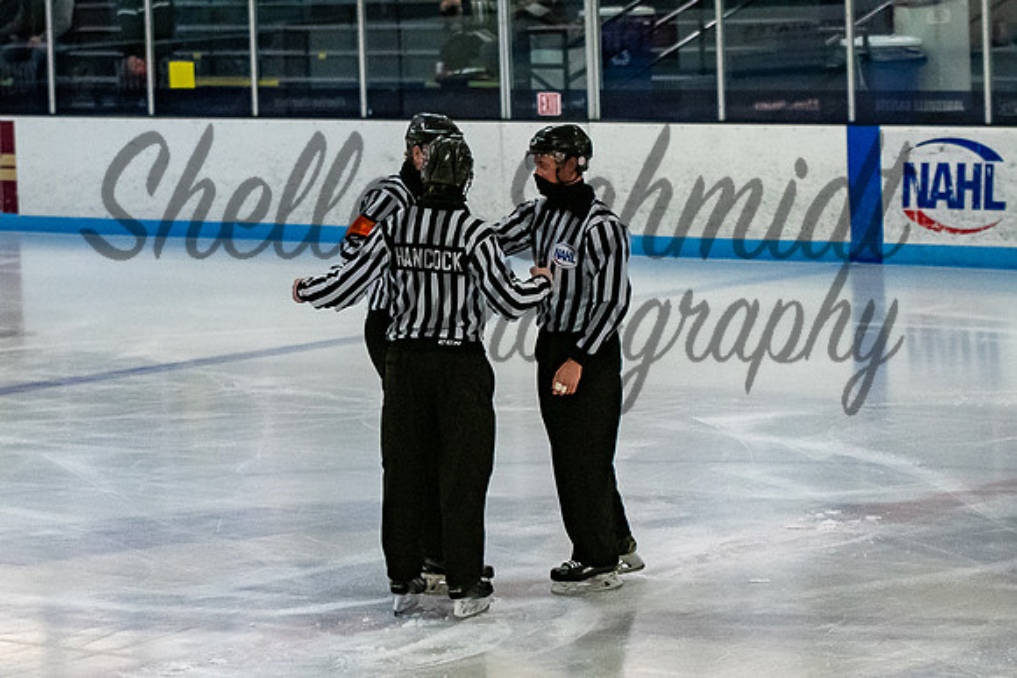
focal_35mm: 154
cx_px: 489
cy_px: 268
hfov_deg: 13.3
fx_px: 4347
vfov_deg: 8.9
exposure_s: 1/800
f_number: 3.2
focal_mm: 70
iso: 2500
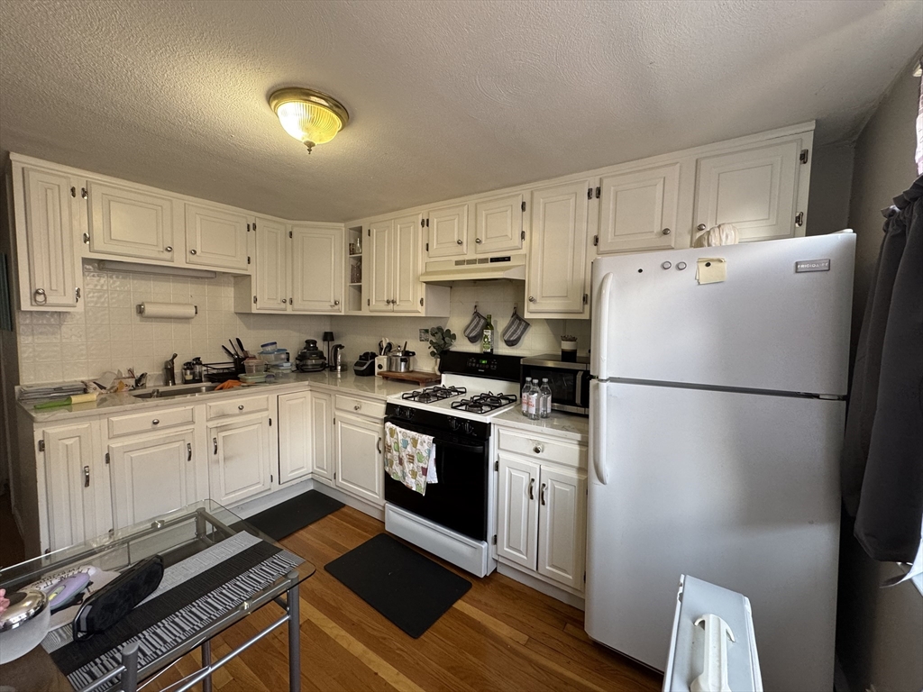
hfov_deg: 102.1
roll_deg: -0.6
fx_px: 373
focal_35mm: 14
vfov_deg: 85.7
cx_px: 462
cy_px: 346
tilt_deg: -5.7
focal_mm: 2.22
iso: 200
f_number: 2.2
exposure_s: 1/60
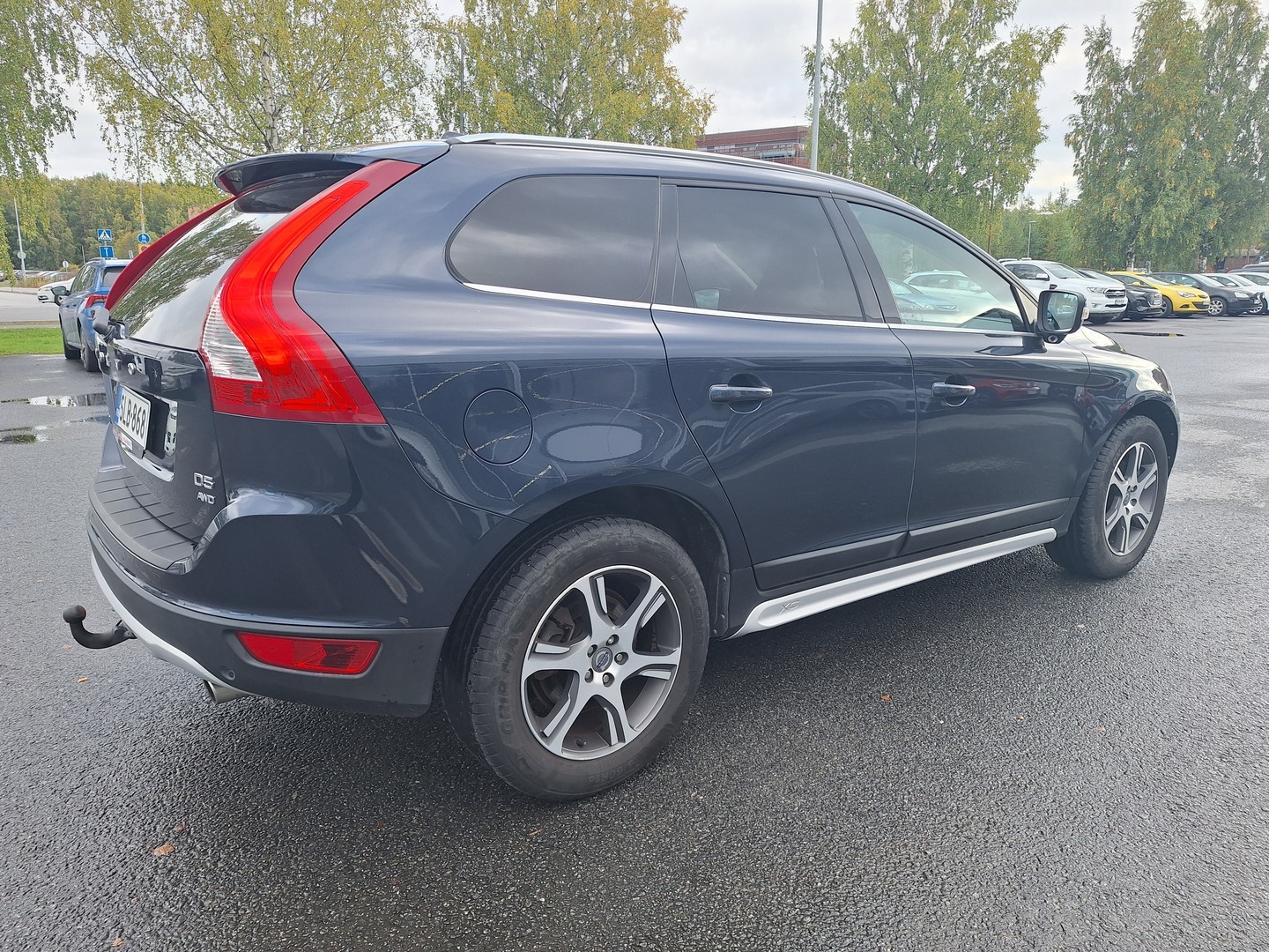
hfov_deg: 73.9
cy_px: 476
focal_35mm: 23
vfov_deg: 58.9
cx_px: 634
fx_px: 843
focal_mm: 5.54
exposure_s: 1/365
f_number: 1.8
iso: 40
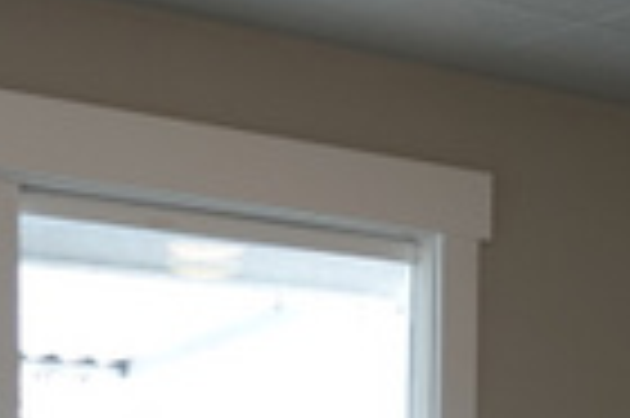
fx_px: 1923
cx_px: 999
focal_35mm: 110
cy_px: 737
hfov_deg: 16.6
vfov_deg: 11.6
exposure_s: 1/60
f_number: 2.4
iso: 100
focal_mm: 8.8
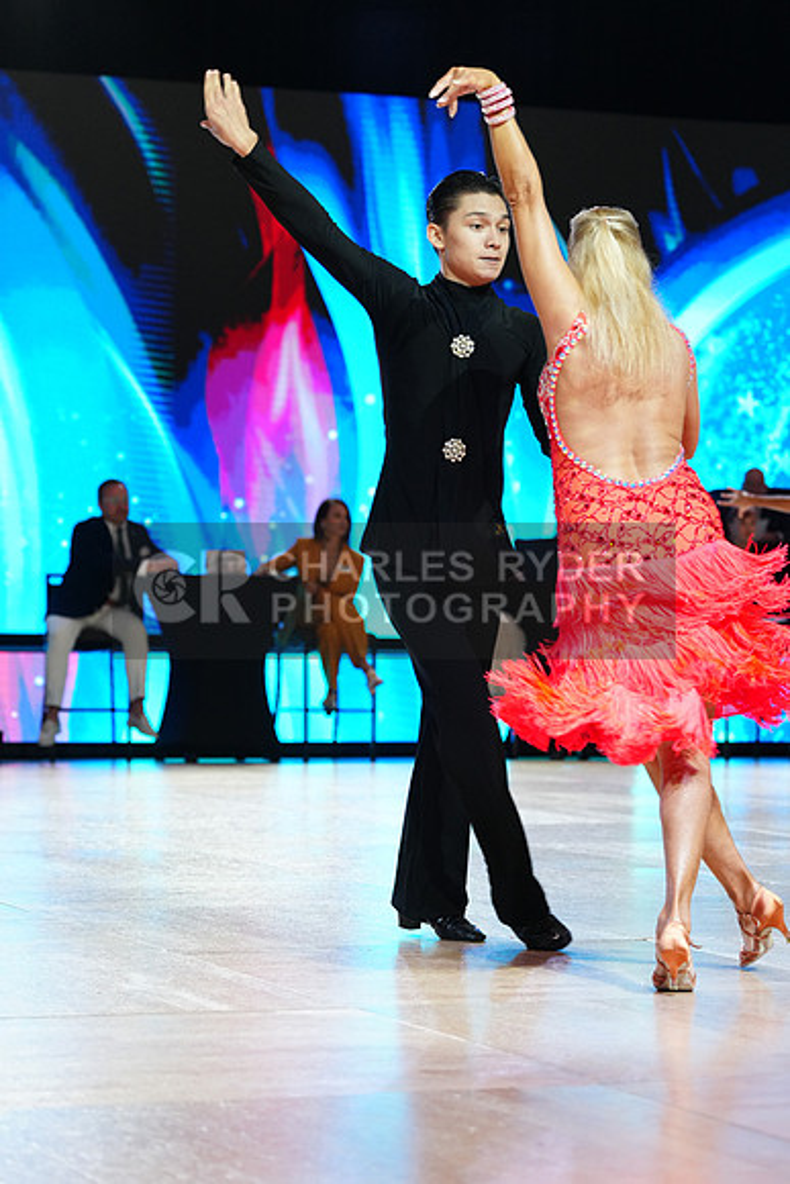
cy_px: 592
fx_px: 3257
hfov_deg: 13.8
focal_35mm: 99
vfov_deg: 20.6
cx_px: 395
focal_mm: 99
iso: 2500
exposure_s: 1/320
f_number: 4
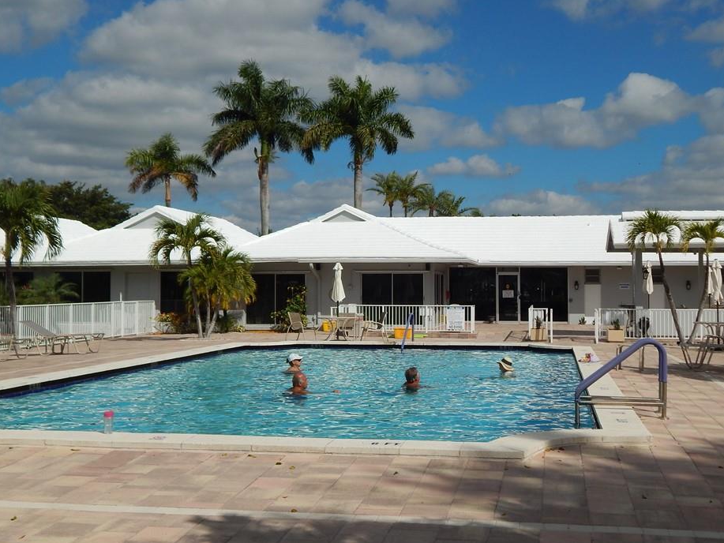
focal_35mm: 48
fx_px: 1004
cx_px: 388
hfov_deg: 39.6
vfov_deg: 30.3
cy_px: 264
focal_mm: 7.7
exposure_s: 1/1250
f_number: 7.1
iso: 125
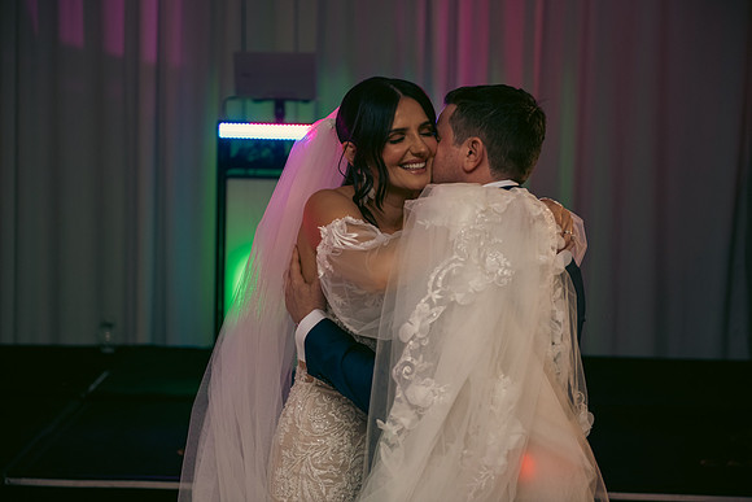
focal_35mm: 70
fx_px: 1462
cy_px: 251
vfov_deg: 19.5
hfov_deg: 28.8
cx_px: 376
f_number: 3.5
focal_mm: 70
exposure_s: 1/160
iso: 640
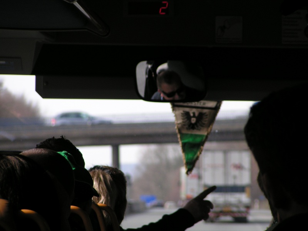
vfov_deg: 5.3
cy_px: 116
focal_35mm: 283
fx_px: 2518
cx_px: 154
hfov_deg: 7.0
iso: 80
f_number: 3.5
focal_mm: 43.3
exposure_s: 1/400
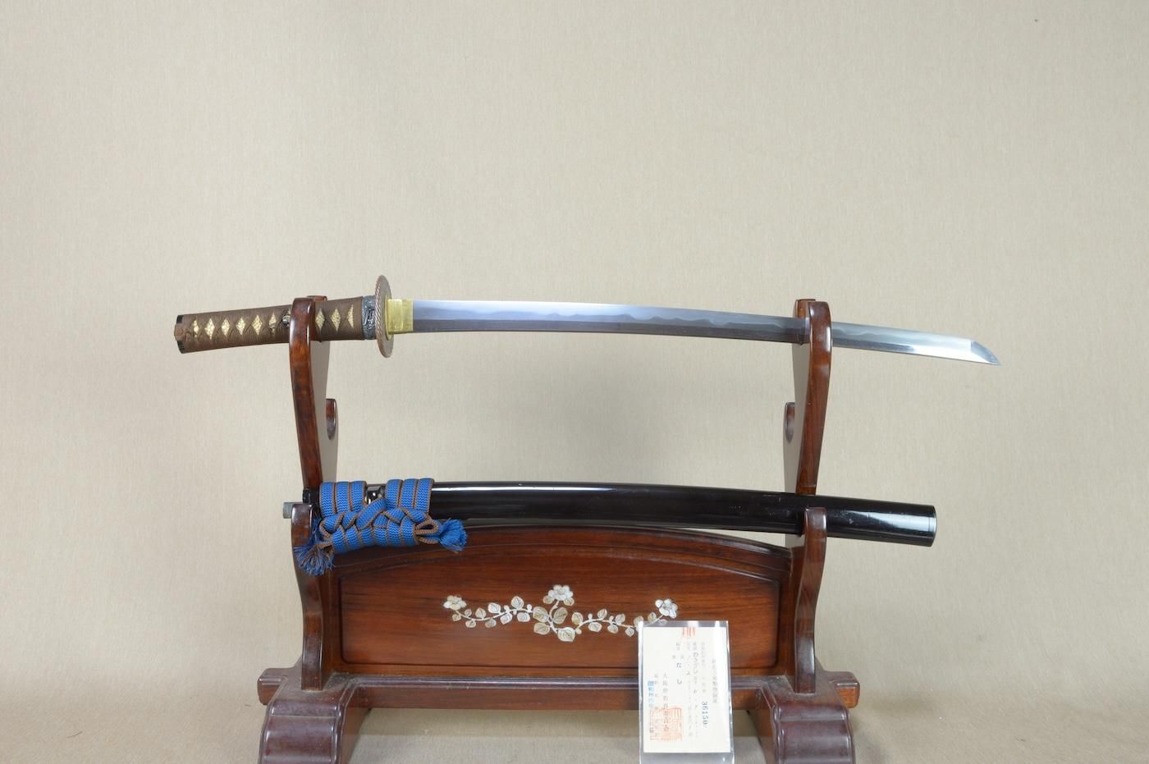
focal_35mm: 30
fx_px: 957
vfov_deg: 43.5
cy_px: 382
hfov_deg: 62.0
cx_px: 574
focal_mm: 20
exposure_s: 1/2
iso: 400
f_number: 11
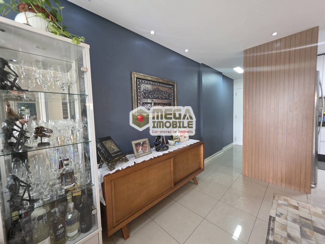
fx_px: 122
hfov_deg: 106.2
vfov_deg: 89.9
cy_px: 122
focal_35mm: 13
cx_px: 162
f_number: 1.9
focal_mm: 2.2
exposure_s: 1/60
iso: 640
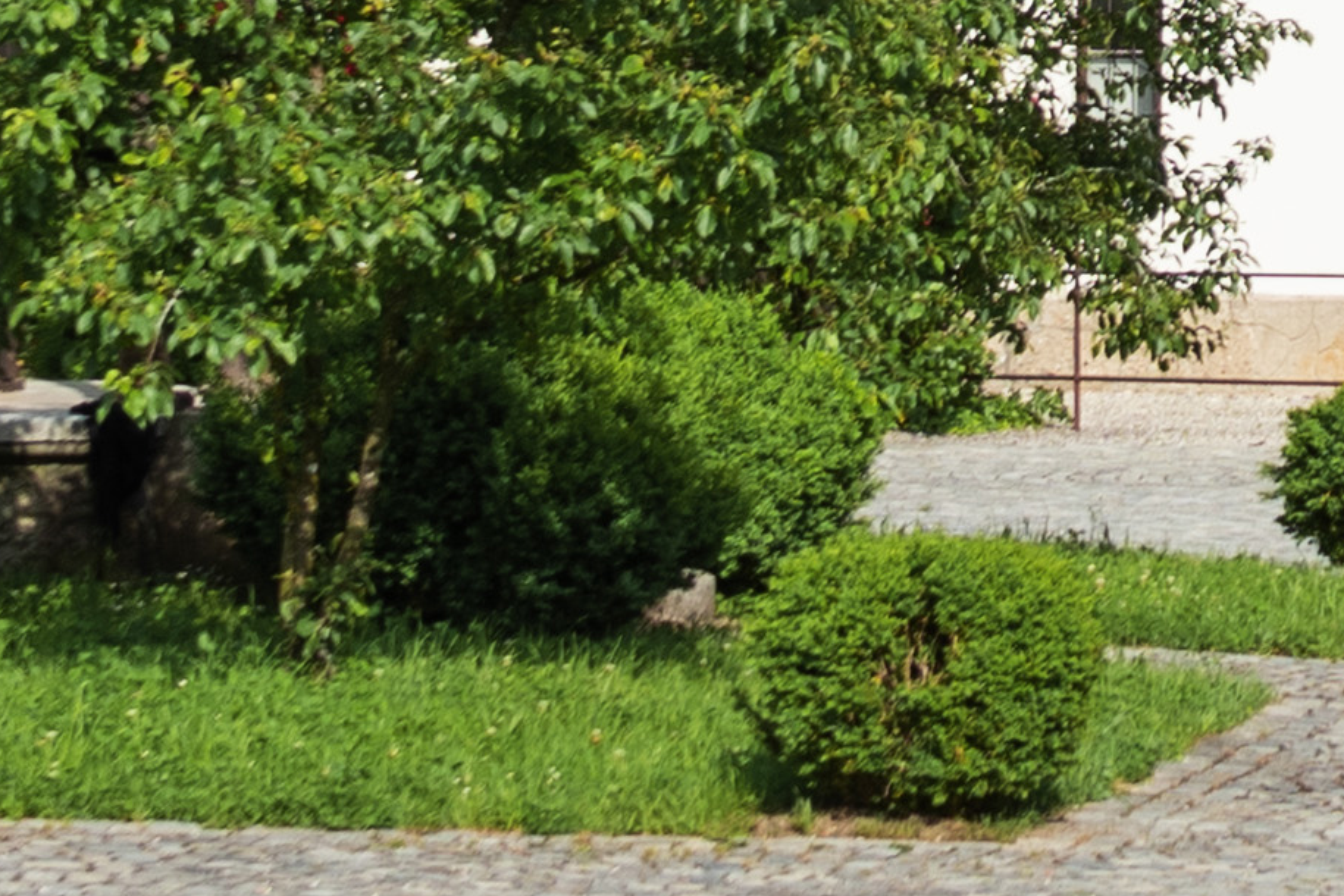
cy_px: -1160
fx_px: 8175
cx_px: 2886
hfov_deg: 8.8
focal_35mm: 219
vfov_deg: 6.0
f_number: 6.3
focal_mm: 34
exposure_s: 1/400
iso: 100
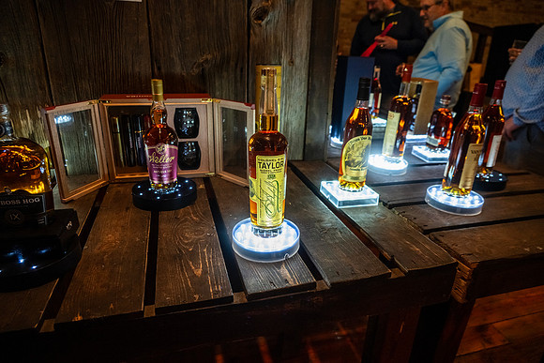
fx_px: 363
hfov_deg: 73.7
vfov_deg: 53.2
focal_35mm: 24
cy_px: 182
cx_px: 272
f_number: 4
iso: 2200
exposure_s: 1/125
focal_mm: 24
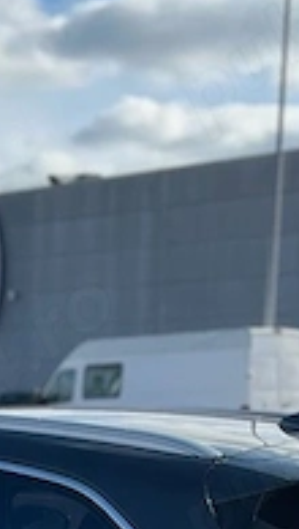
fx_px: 1631
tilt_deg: -17.2
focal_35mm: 116
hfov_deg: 10.4
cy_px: 901
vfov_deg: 16.1
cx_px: 43
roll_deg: +0.2
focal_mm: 5.1
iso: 50
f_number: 1.6
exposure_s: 1/2137
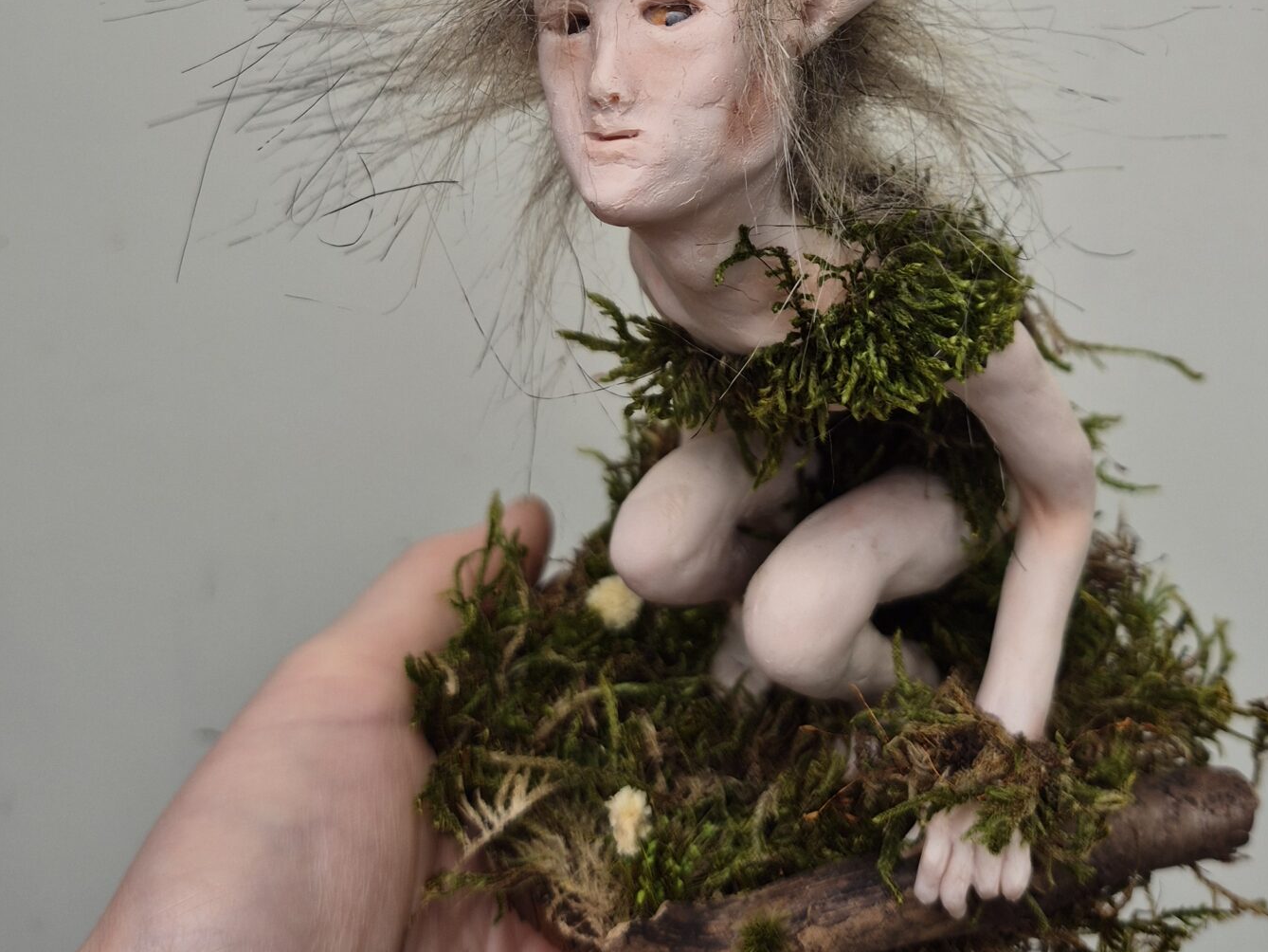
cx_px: 803
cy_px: 118
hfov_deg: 42.6
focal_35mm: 44
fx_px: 1612
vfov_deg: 31.5
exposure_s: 1/444
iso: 25
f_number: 1.8
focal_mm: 5.4
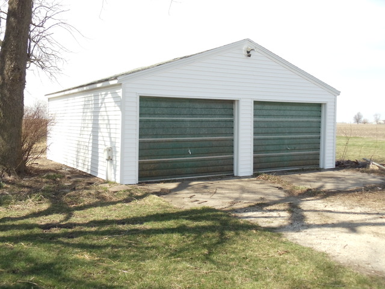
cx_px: 192
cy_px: 144
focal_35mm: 50
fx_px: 556
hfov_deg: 38.2
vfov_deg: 29.1
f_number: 7.5
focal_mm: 6.81
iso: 200
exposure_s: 1/125
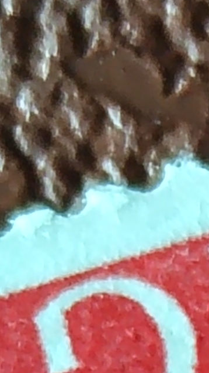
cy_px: 858
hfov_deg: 3.4
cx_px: 538
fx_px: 3441
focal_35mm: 349
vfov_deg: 6.0
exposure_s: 1/33.3
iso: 273
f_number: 1.8
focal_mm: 4.15
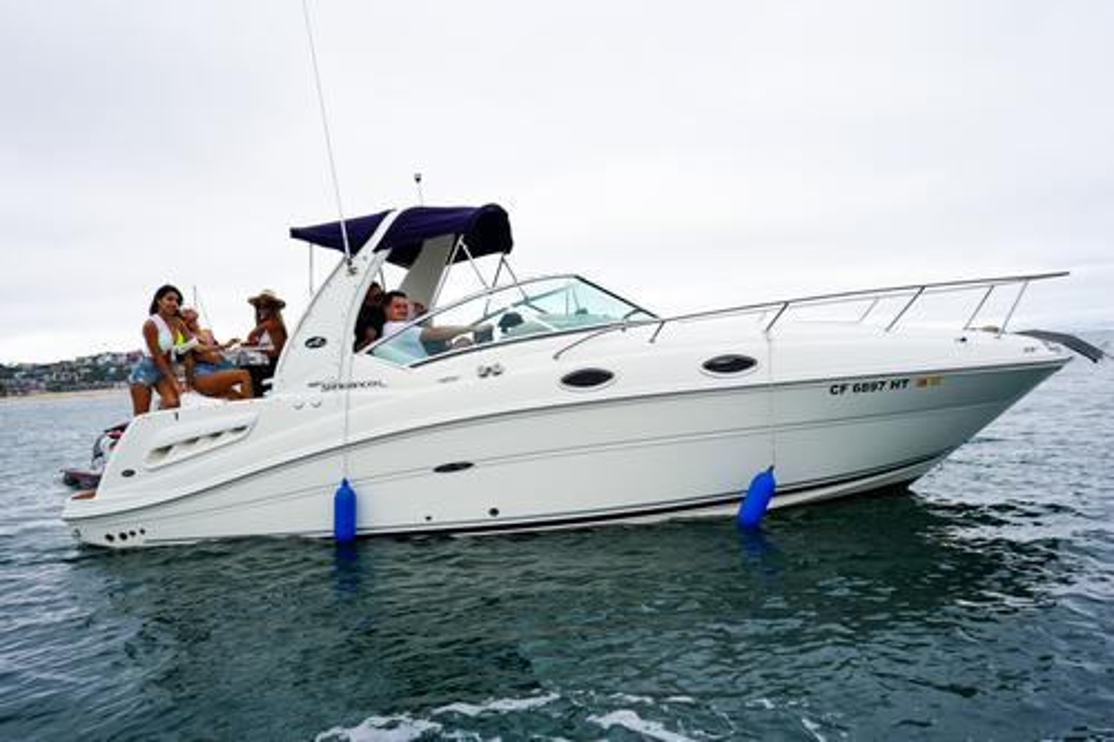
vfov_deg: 44.9
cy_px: 371
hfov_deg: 63.7
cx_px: 557
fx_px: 897
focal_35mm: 29
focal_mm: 29
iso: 100
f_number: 5
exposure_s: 1/160
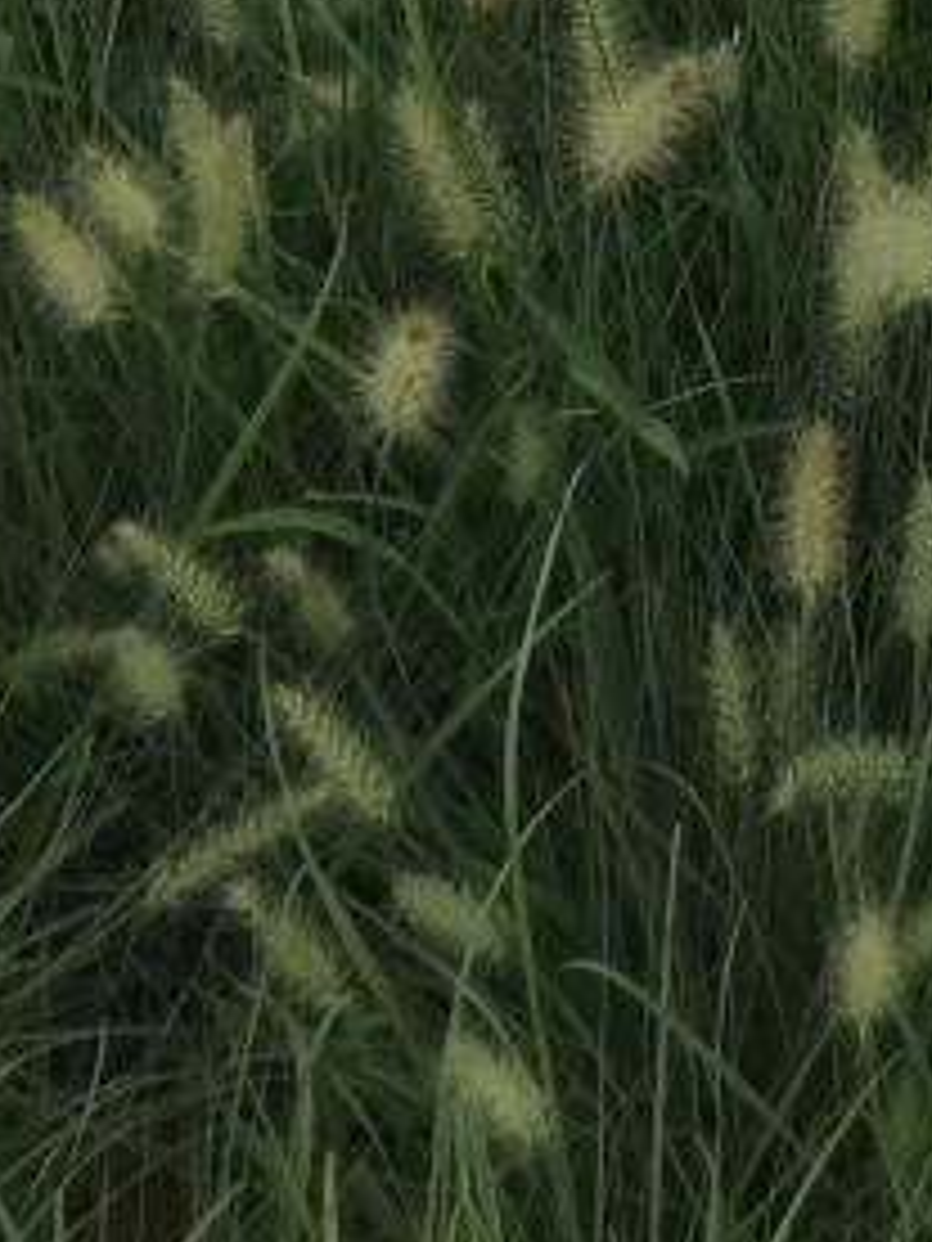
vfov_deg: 14.9
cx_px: 1535
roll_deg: +1.2
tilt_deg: -22.4
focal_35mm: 112
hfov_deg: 12.4
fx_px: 4021
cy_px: -1091
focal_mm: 4.15
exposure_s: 1/356
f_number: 2.2
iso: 32
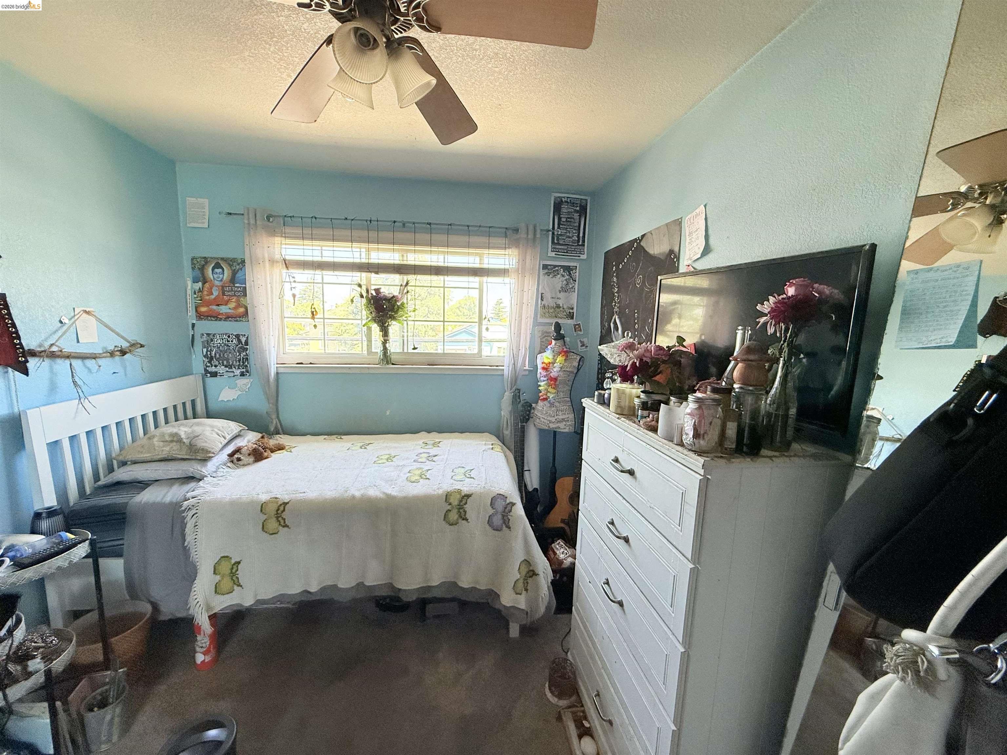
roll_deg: -1.4
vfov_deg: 85.7
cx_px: 504
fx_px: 407
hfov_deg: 102.1
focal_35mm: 14
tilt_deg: -6.8
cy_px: 378
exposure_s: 1/99
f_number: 2.2
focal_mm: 2.22
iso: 200
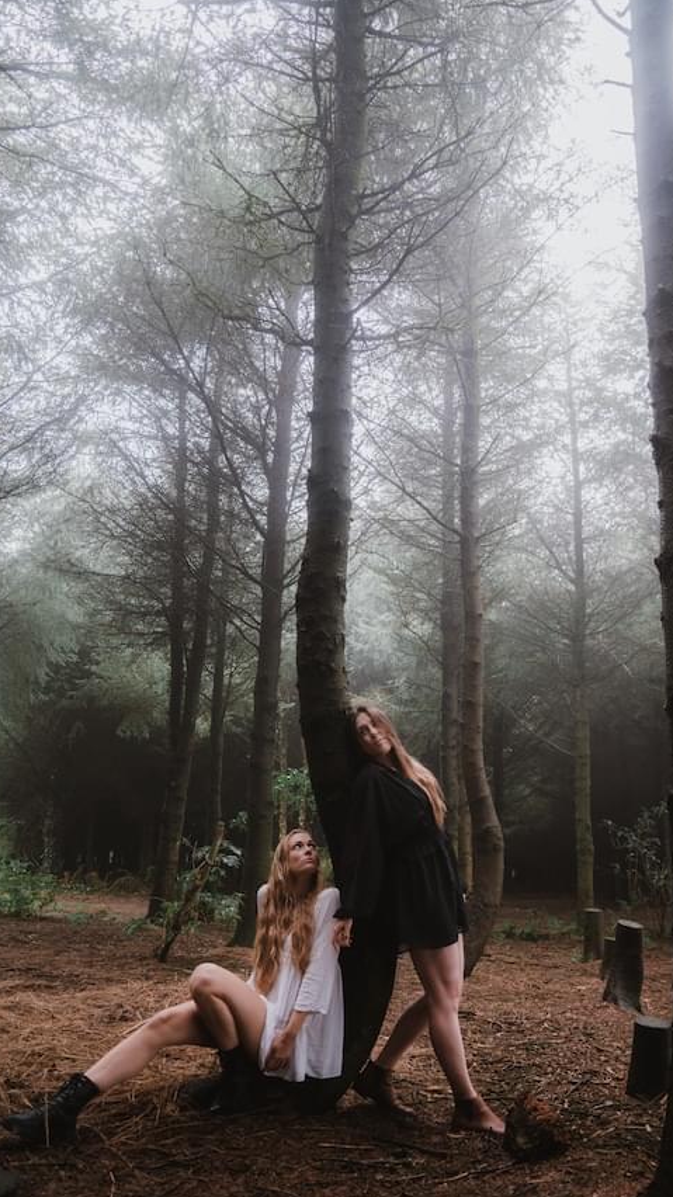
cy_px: 611
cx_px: 353
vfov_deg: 71.9
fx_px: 825
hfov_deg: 44.4
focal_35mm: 26
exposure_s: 1/80
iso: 1250
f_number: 4.5
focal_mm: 24
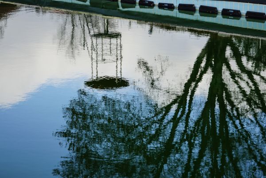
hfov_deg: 23.4
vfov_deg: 15.7
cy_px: 89
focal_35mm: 87
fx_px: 643
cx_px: 133
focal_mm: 87
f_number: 6.3
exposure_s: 1/100
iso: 100
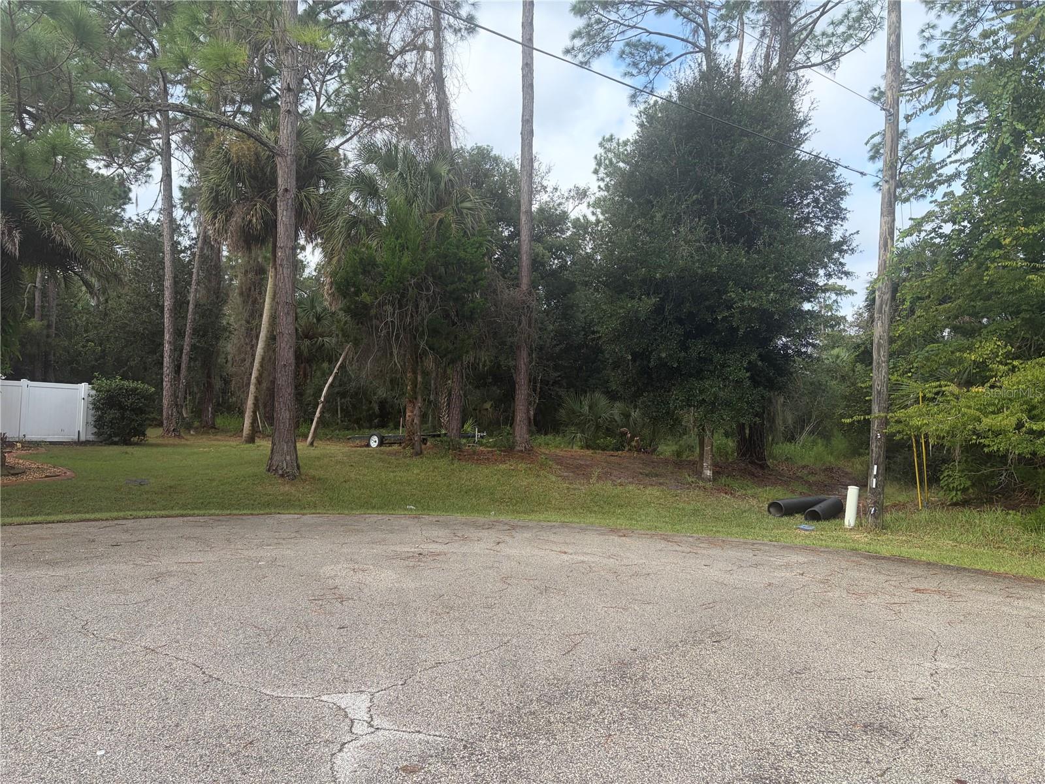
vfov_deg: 53.1
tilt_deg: +1.1
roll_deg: -2.1
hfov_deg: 67.3
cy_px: 392
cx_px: 522
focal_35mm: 26
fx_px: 785
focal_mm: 5.96
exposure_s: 1/895
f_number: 1.6
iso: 50
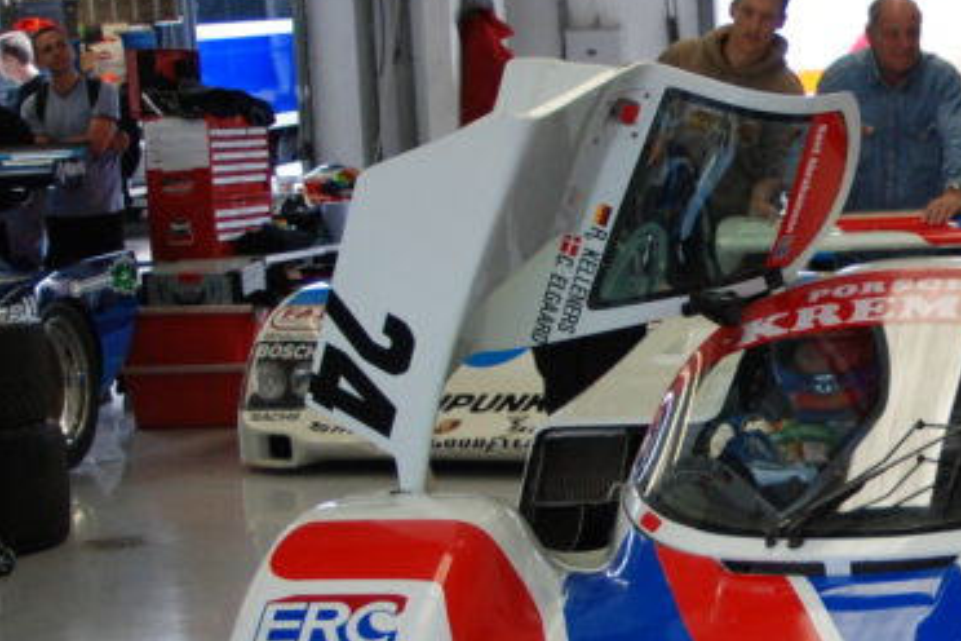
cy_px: 392
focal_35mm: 103
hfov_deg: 19.0
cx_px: 1031
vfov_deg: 13.2
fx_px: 2759
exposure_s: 1/160
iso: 400
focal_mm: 25
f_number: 4
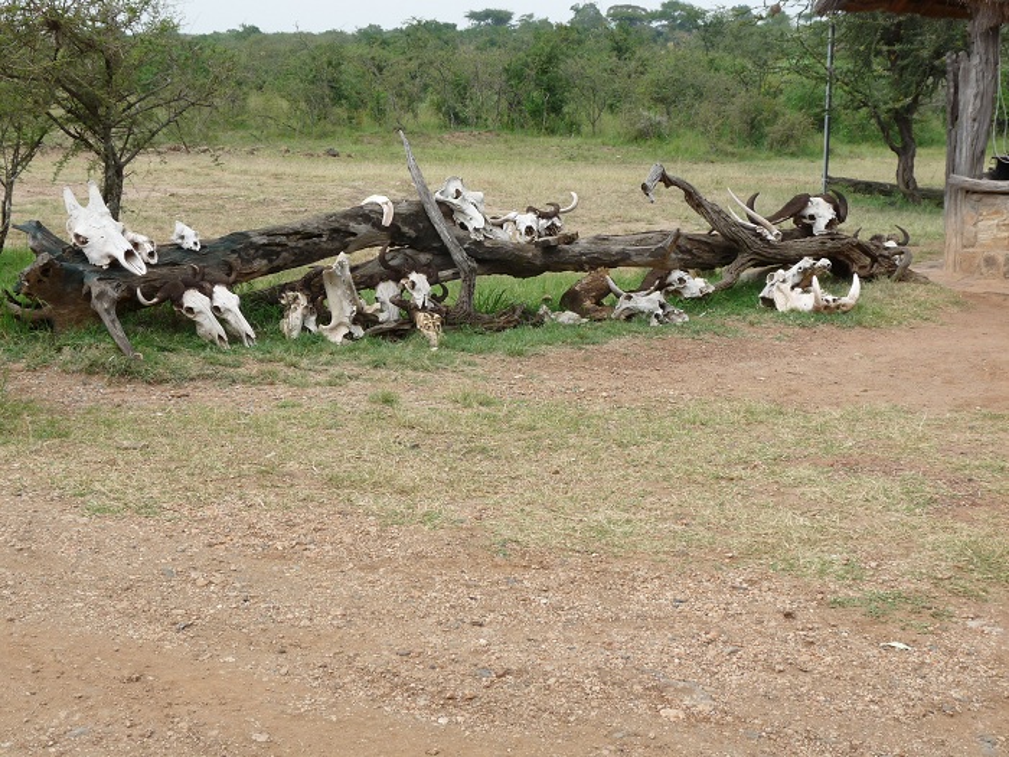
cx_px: 504
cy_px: 378
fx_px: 1516
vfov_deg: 28.0
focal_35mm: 52
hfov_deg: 36.8
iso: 100
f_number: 5.6
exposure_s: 1/200
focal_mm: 9.2
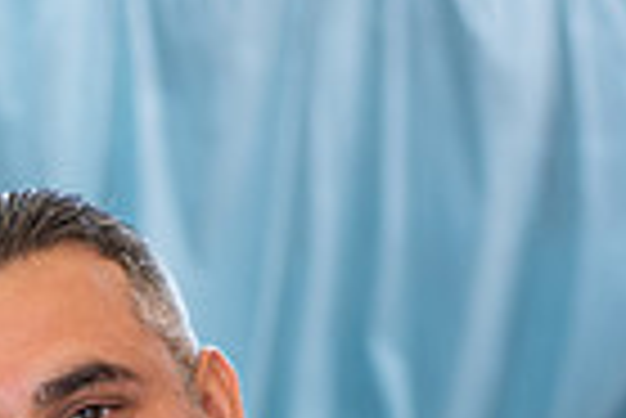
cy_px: 847
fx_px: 4804
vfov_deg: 4.9
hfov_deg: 7.4
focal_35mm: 276
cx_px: 0
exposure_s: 1/80
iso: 200
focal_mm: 66
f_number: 4
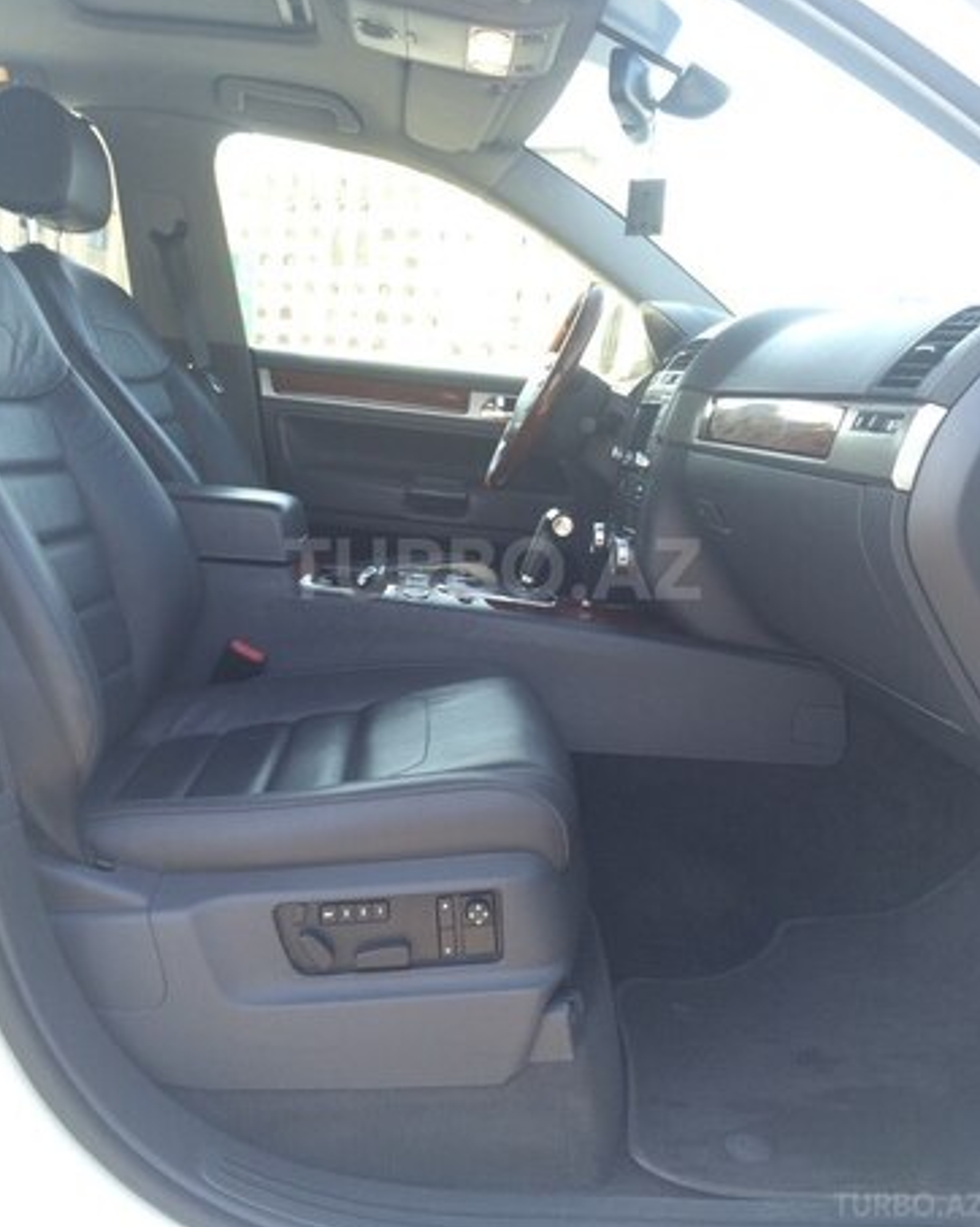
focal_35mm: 31
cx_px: 493
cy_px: 569
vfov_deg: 57.1
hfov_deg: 47.1
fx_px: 1125
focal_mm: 4.15
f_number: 2.2
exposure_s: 1/100
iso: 40
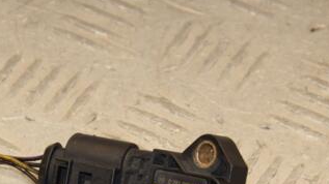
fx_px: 2389
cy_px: 171
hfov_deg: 7.9
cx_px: 139
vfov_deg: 4.4
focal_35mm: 274
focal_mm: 92
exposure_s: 1/200
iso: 800
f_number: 8
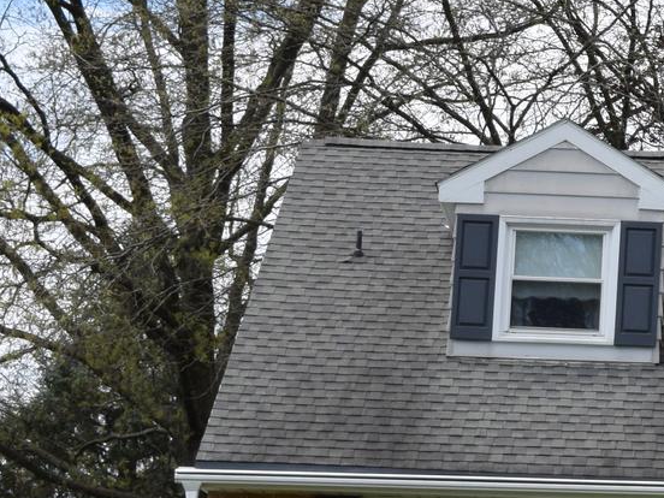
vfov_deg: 8.2
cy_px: 270
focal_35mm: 182
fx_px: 3491
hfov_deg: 10.2
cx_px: 1229
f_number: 11
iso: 400
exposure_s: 1/500
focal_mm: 34
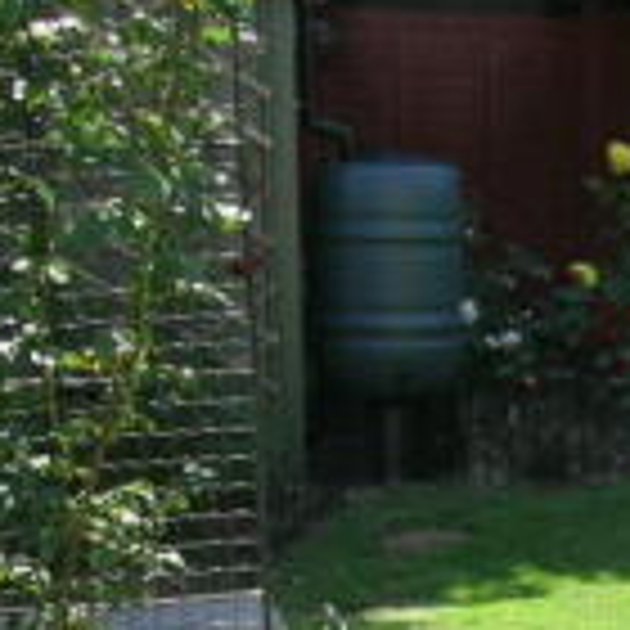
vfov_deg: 16.5
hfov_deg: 15.1
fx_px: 2121
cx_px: 1064
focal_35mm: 103
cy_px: 641
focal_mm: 5.8
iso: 50
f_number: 5
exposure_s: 1/133
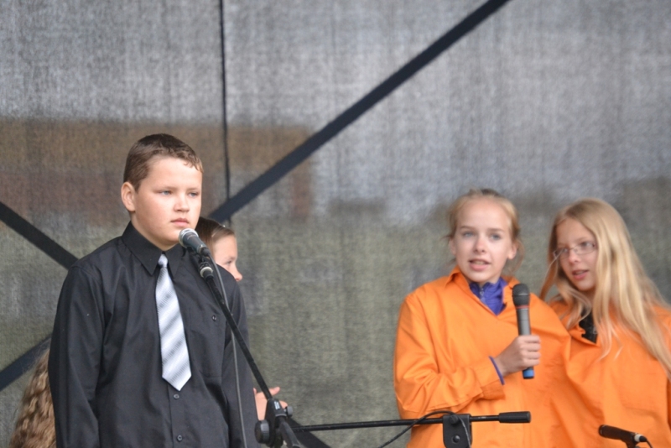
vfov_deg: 4.6
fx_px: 5593
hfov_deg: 6.9
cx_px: 336
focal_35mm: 300
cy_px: 224
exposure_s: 1/500
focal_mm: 200
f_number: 5.6
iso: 2000
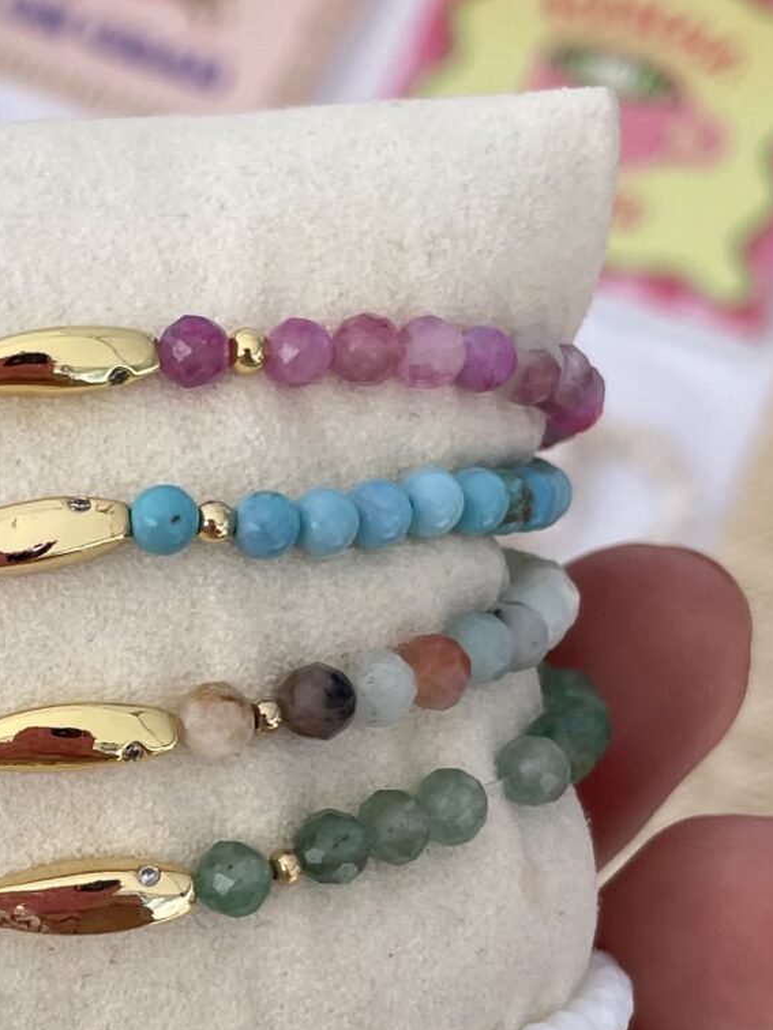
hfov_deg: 16.4
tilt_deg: -62.6
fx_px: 2620
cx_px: -27
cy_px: 805
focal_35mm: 88
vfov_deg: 22.0
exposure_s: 1/2304
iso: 32
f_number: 1.6
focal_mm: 4.2
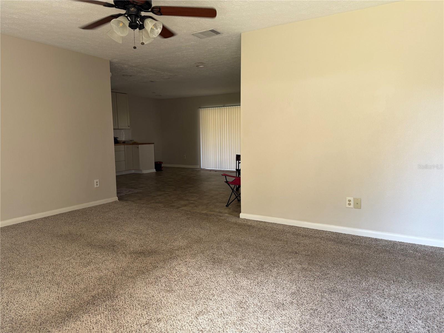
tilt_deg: -6.3
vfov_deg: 56.8
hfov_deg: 71.6
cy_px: 166
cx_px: 222
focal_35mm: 24
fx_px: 308
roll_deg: +0.5
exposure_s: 1/121
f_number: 1.78
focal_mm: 6.76
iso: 125
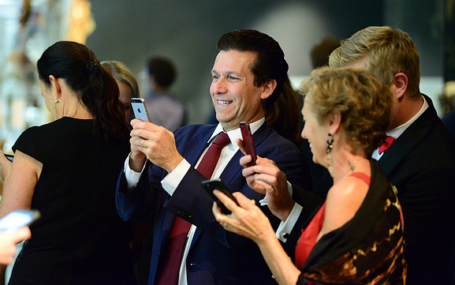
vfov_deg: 10.7
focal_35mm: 123
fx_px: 1526
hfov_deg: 17.0
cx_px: 227
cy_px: 134
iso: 6400
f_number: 2.8
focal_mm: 120
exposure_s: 1/60
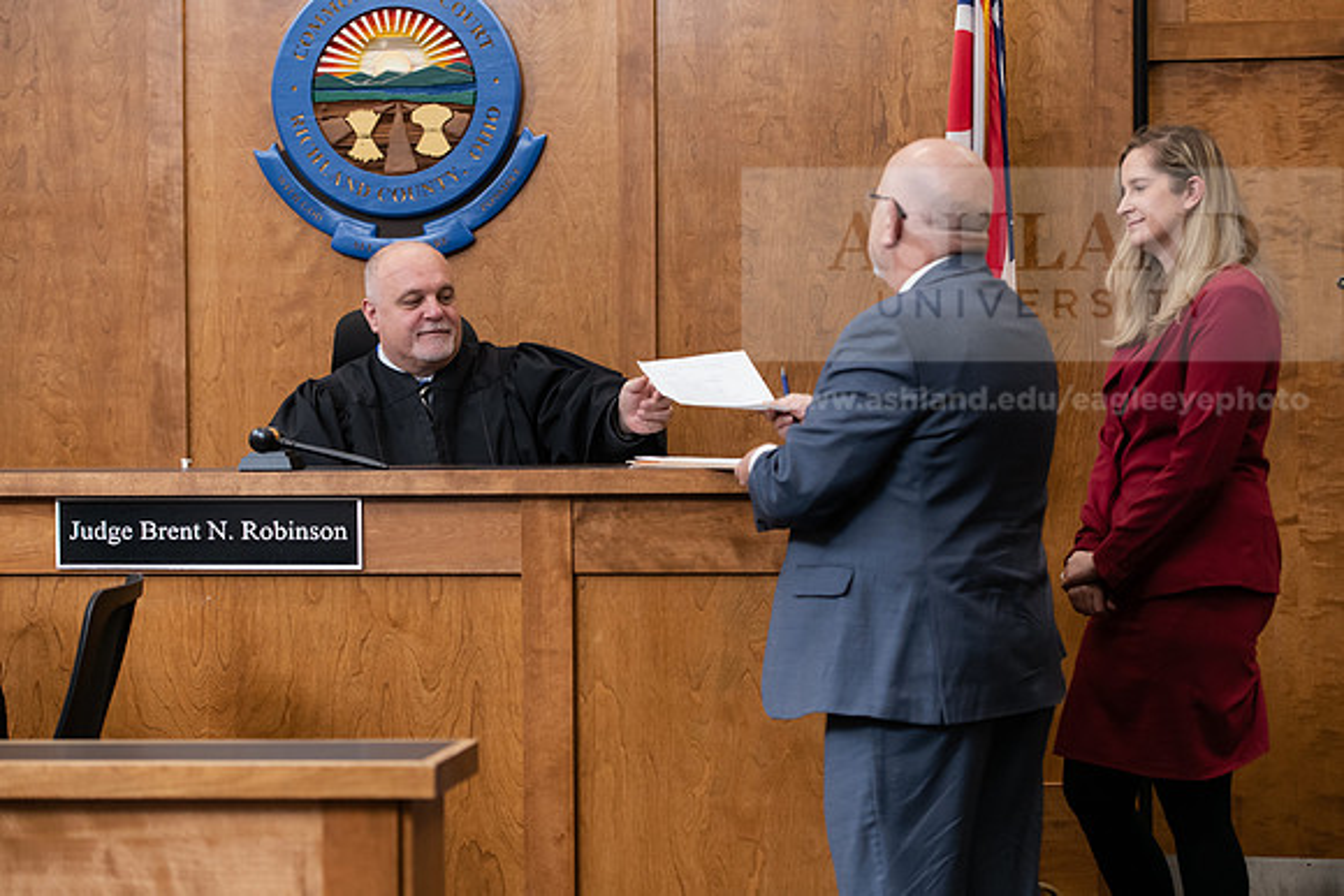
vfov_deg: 17.1
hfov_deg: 25.4
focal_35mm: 80
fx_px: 2987
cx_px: 672
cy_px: 448
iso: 1600
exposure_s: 1/200
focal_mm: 80
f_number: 4
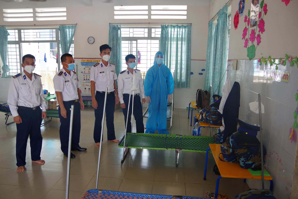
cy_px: 100
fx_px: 223
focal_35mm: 27
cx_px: 149
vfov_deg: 47.9
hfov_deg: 67.4
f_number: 5
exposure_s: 1/40
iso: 400
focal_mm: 18
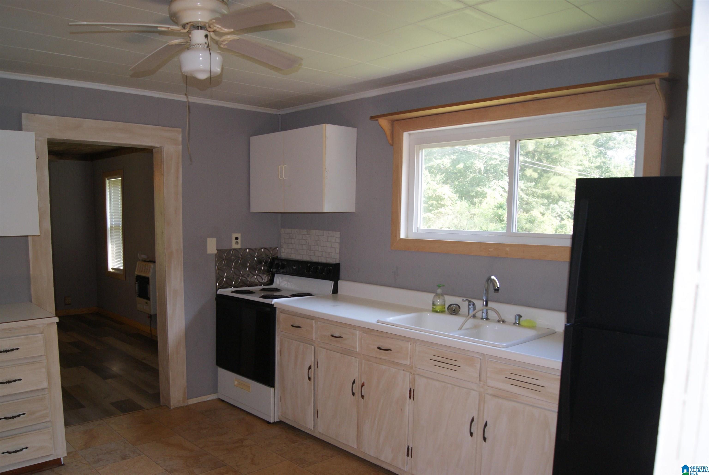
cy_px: 238
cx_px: 354
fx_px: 532
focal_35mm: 27
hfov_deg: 67.3
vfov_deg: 48.0
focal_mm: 18
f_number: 5.6
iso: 400
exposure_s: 1/60
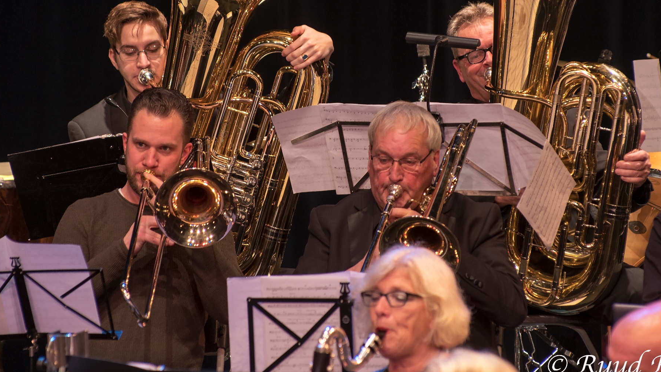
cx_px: 344
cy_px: 121
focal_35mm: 289
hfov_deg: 7.5
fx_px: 5065
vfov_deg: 4.2
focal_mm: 135
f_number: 4
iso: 200
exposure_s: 1/40
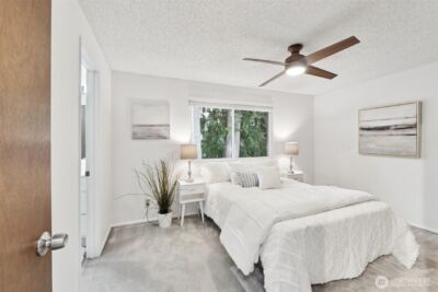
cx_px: 219
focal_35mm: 15
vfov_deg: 77.4
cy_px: 146
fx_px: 183
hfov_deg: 100.4
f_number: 9
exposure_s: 1/3.33
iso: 250
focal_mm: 10
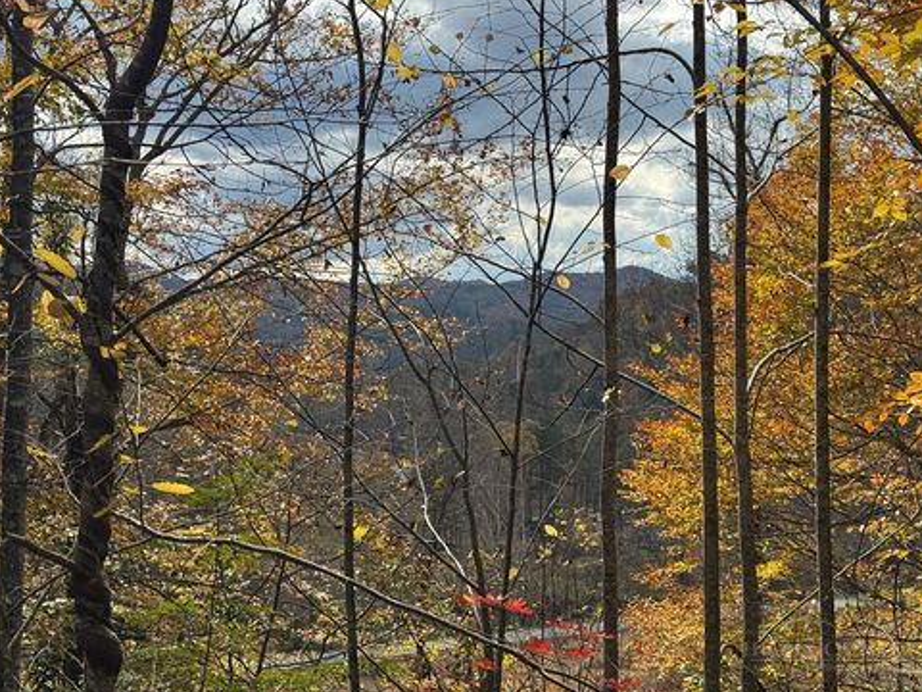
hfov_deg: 38.2
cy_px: 339
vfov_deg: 29.1
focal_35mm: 50
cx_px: 446
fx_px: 1332
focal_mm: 6.76
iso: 64
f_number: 1.78
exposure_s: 1/4049
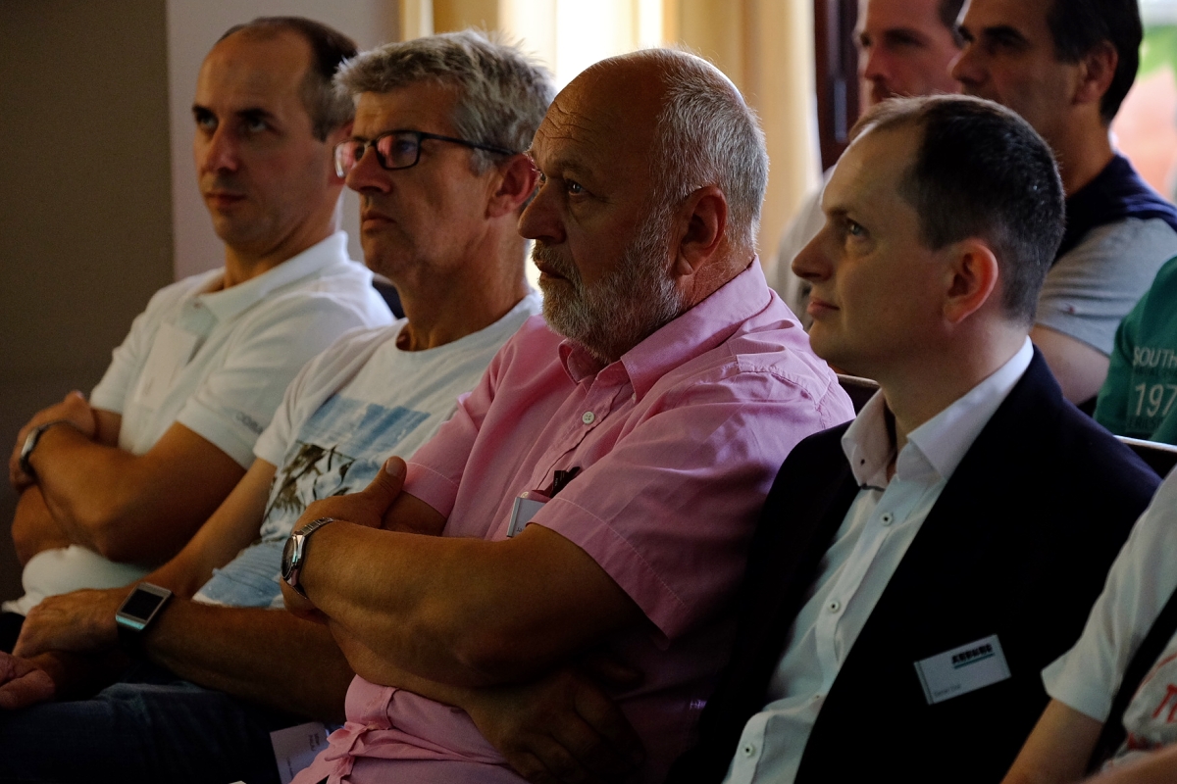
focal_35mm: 136
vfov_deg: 10.1
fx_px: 4446
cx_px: 588
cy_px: 392
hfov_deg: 15.1
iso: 1600
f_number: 2.8
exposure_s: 1/100
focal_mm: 90.6
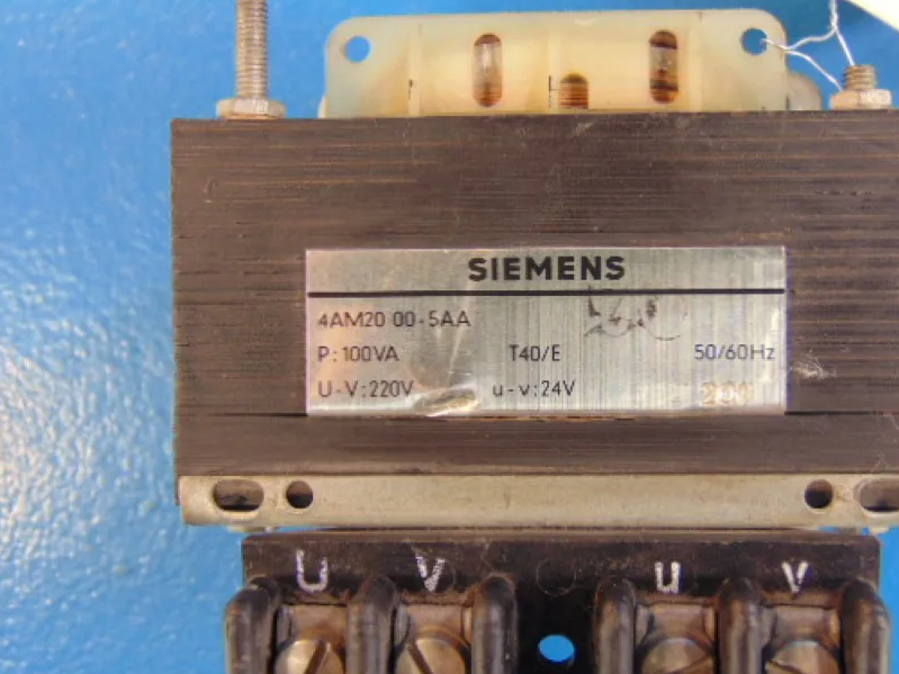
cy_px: 352
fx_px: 1298
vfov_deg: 29.1
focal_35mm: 50
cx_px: 546
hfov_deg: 38.0
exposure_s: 1/30
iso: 100
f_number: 3.3
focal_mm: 6.9
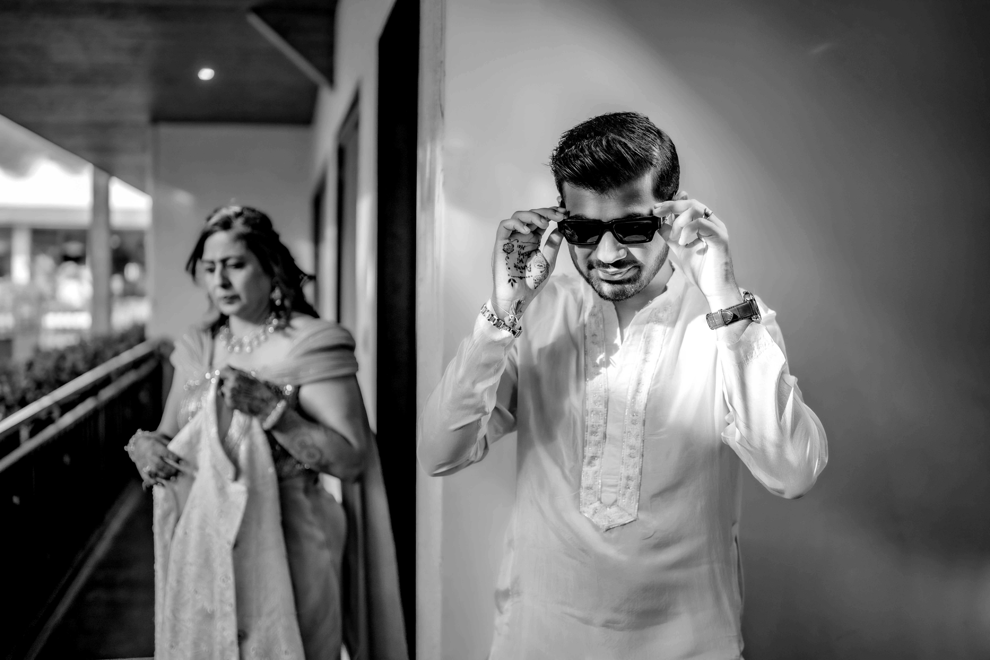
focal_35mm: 35
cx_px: 495
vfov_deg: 37.9
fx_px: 962
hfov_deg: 54.4
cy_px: 330
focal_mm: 35
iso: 320
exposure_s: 1/1000
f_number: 1.4
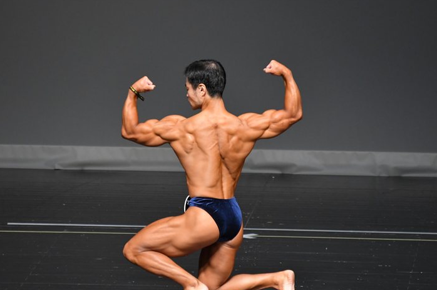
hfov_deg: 4.1
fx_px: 6064
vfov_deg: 2.7
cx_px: 221
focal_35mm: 500
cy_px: 158
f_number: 5.6
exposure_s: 1/400
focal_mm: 300
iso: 2500
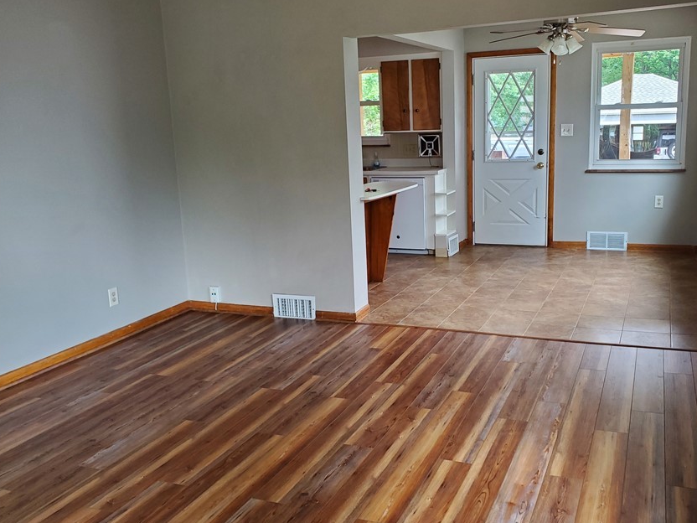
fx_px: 644
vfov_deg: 44.2
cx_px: 416
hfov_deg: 56.4
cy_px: 251
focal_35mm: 32
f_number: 2.4
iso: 200
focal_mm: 4.3
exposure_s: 1/39
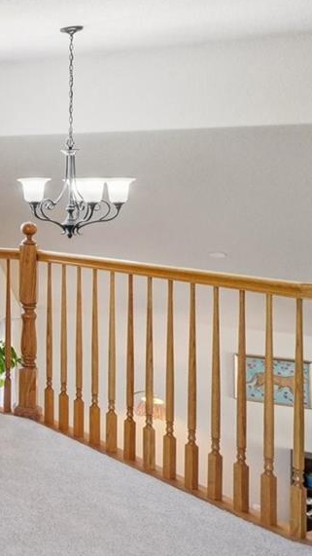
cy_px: 179
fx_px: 647
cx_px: -406
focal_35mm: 44
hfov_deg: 15.9
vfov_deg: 45.6
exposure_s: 1/15
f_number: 8
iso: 800
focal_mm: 10
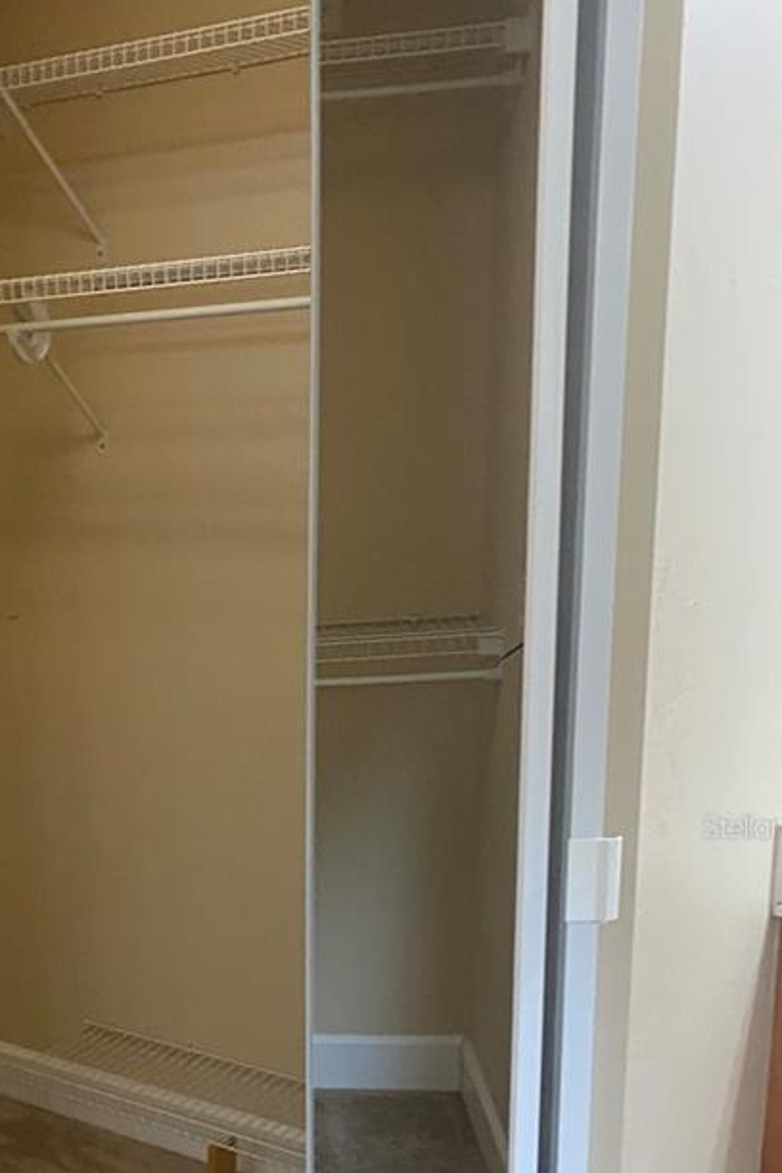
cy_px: 826
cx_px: -23
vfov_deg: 36.9
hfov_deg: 24.2
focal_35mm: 53
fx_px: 1727
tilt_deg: -12.8
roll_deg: +2.0
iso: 200
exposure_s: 1/60
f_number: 1.8
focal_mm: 4.25
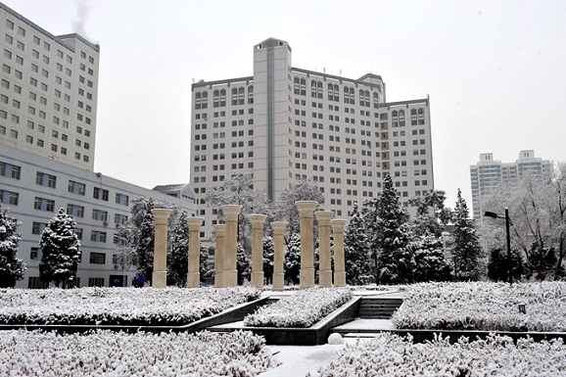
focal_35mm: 35
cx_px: 283
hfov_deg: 54.4
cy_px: 188
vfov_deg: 37.8
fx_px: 550
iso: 200
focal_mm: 35
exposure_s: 1/160
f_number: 7.1
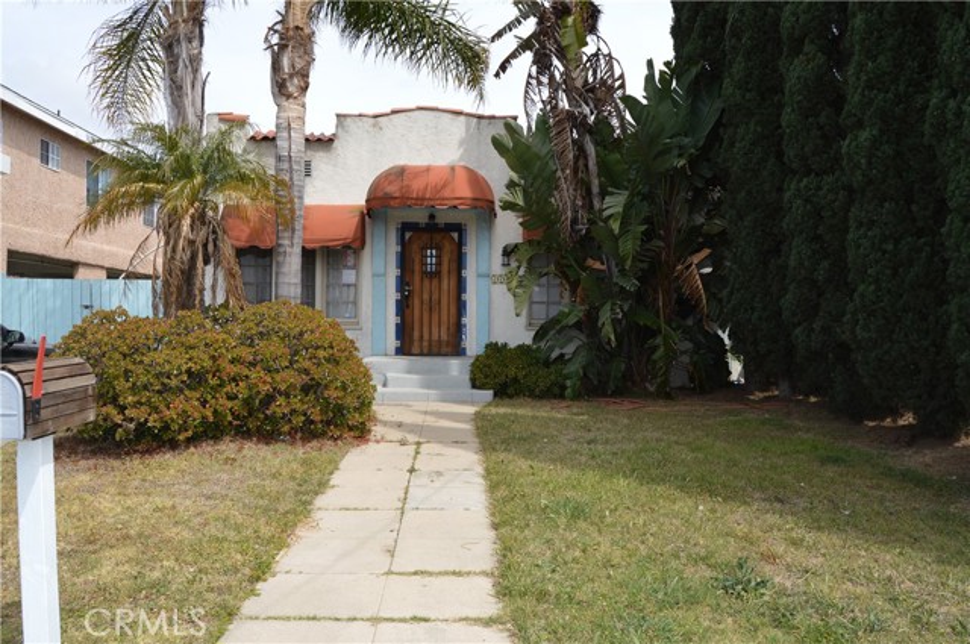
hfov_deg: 67.4
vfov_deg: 47.8
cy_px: 322
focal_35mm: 27
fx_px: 727
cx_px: 485
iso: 100
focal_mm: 18
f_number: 7.1
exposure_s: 1/200
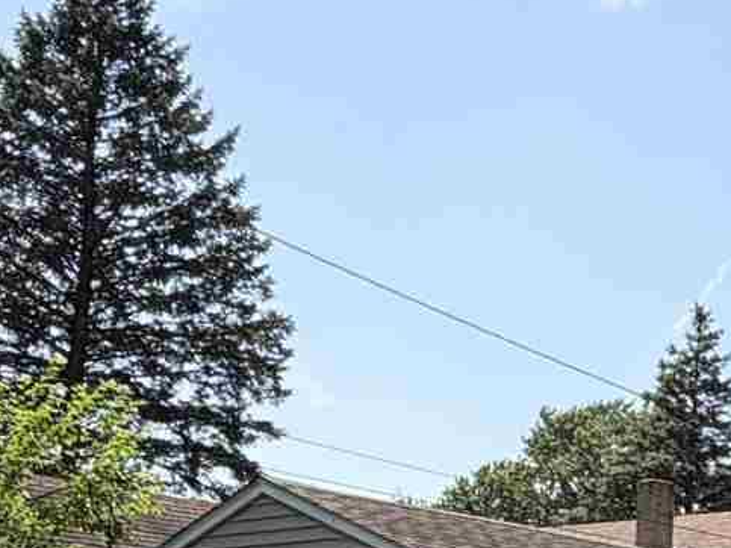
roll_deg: -1.2
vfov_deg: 16.1
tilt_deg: +6.2
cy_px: 618
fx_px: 1879
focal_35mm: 89
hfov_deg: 20.6
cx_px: 867
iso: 25
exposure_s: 1/770
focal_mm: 2.22
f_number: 2.2
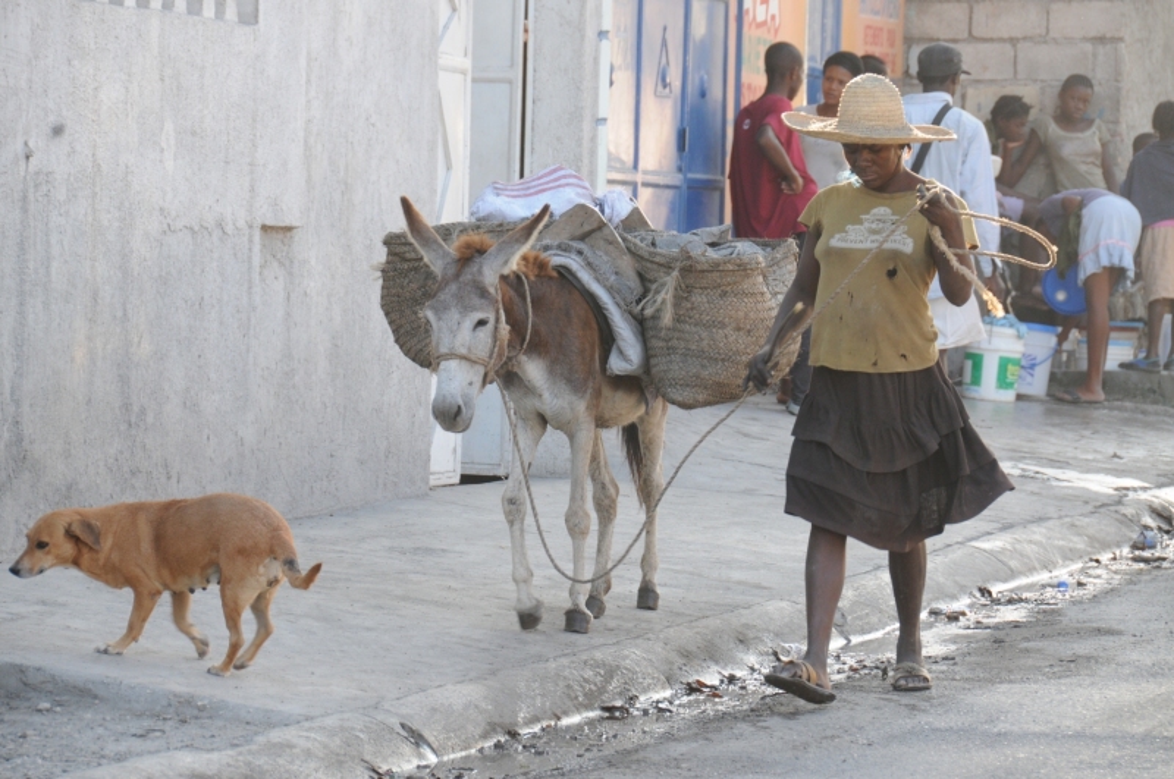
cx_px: 587
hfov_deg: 10.6
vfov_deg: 7.0
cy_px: 390
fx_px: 6350
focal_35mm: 195
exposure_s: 1/160
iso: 500
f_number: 8
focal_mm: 130
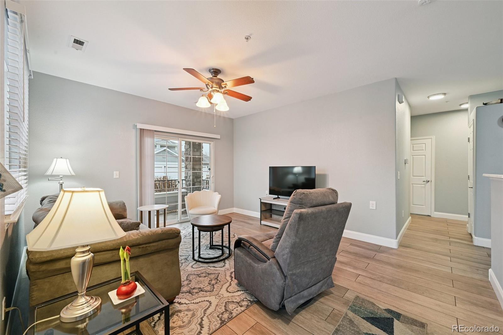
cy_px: 168
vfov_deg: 81.2
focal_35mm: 14
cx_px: 252
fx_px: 196
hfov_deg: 104.3
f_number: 10
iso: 400
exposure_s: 1/8
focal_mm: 14
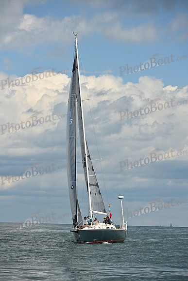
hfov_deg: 8.9
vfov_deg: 13.2
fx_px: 1213
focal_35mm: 155
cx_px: 94
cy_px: 140
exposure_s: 1/1000
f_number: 6.3
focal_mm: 155
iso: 250
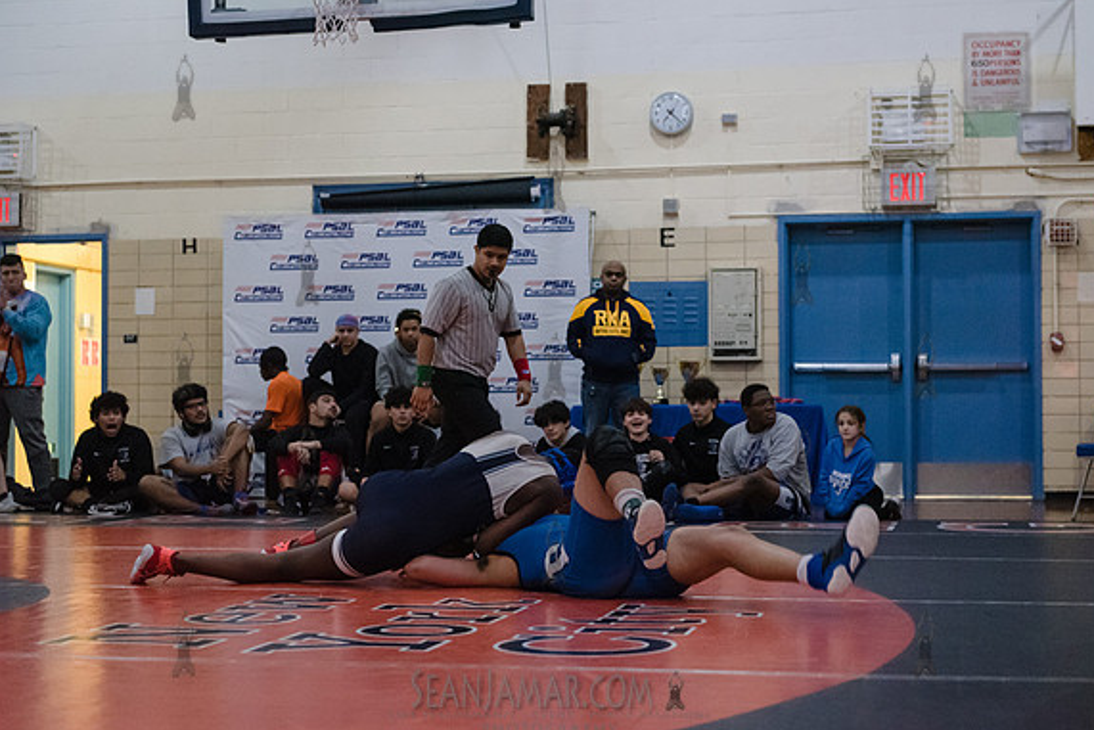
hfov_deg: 31.9
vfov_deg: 21.6
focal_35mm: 63
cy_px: 365
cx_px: 554
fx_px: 1915
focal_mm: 62
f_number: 3.2
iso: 8000
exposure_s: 1/400
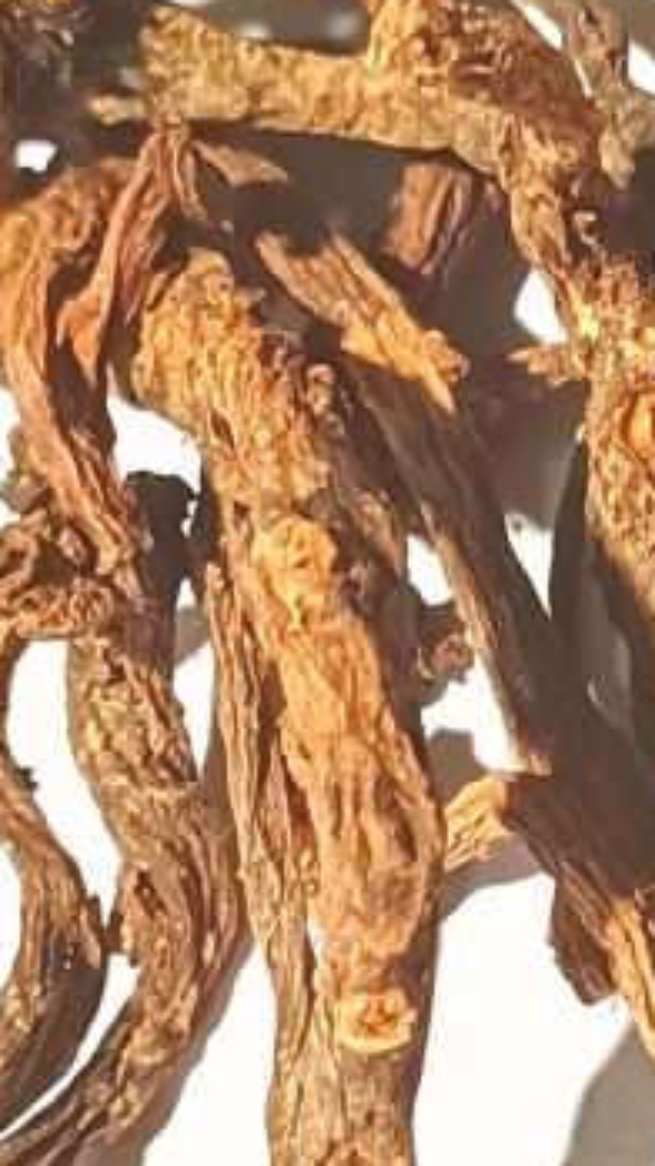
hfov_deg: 9.3
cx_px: 635
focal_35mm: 130
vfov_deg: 16.4
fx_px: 4019
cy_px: 880
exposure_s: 1/33.3
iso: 1510
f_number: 1.9
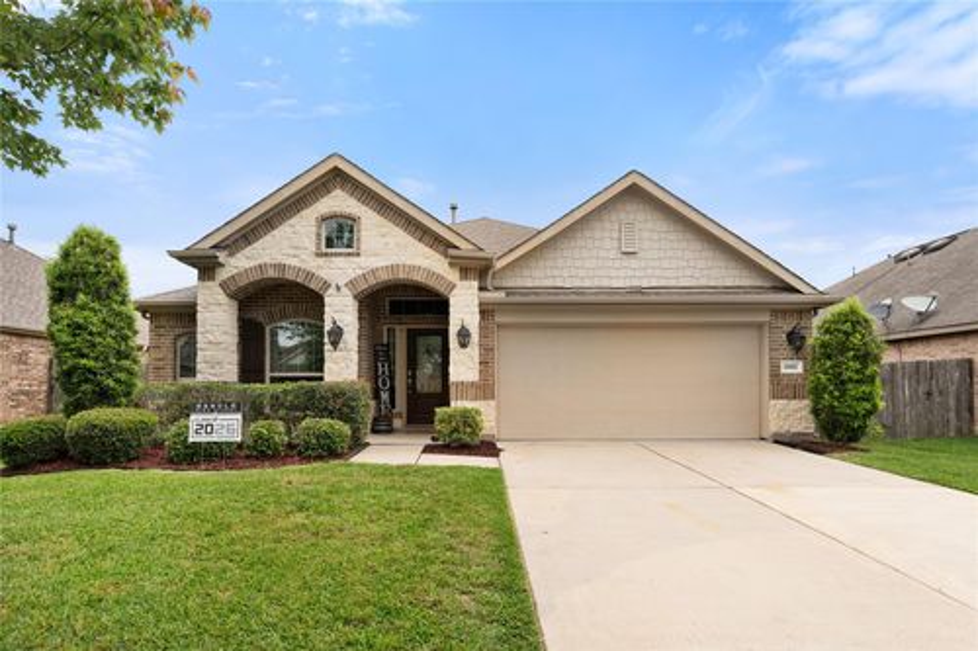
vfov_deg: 66.2
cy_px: 326
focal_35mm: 18
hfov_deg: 88.8
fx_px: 500
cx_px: 489
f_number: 8
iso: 100
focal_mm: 18.4
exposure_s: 1/125
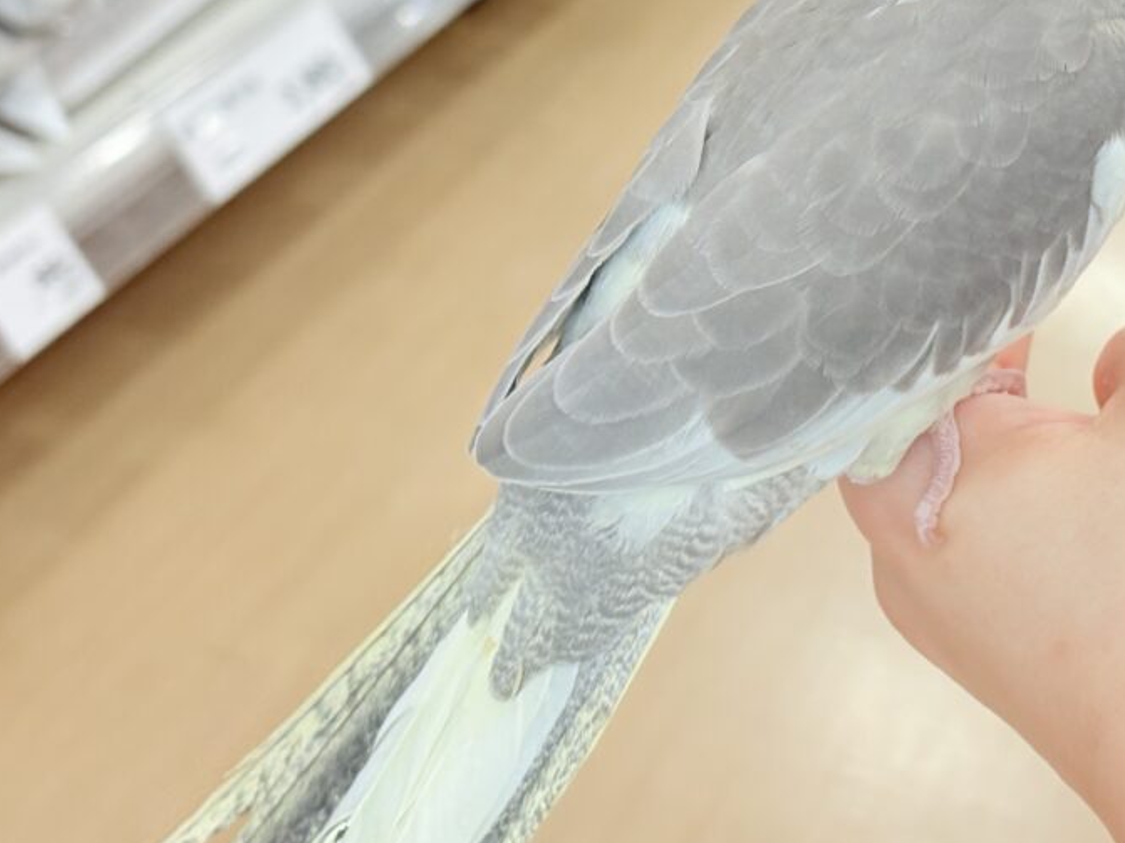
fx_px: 3022
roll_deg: -7.7
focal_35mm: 93
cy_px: 184
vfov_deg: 15.8
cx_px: 994
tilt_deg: -24.2
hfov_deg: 20.7
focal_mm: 5.96
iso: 80
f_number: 1.6
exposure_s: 1/100
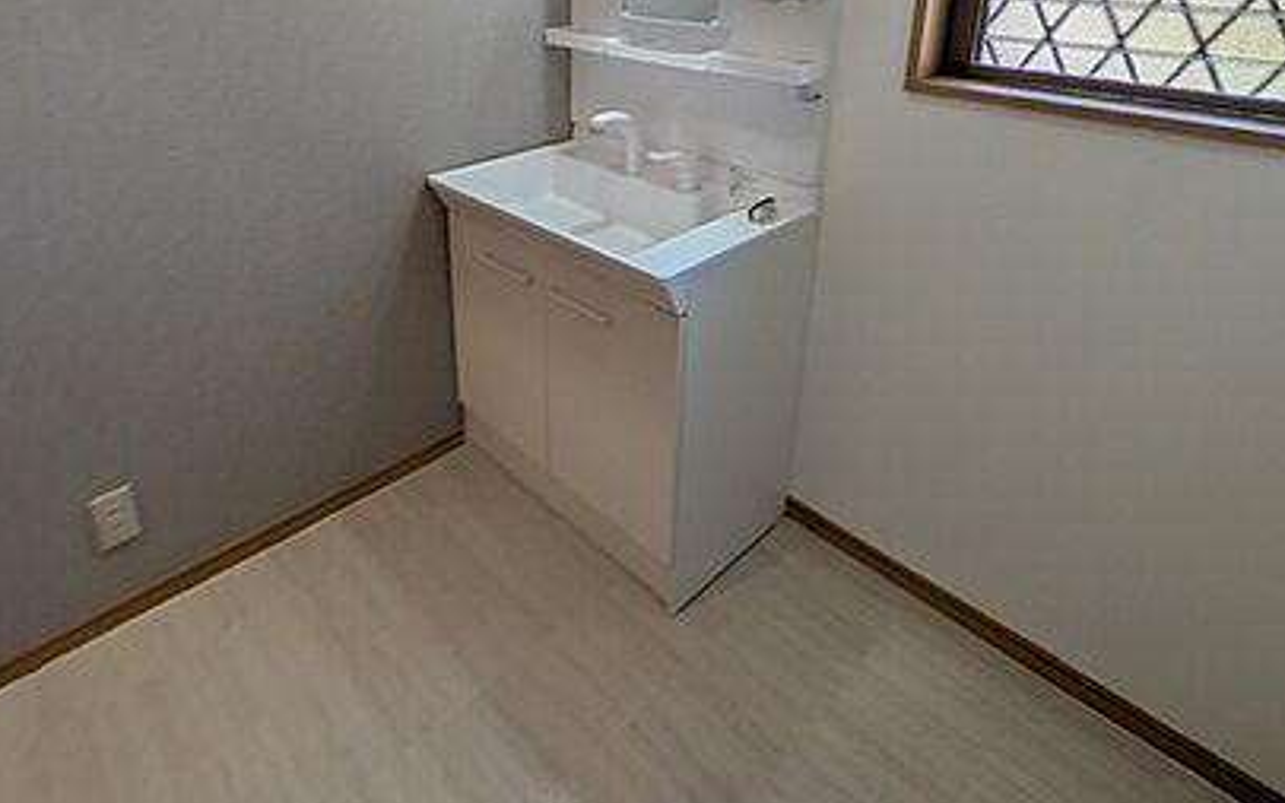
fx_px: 770
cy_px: 171
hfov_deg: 79.3
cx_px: 562
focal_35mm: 22
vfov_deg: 51.9
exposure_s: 1/207
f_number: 2.2
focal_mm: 1.83
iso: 50
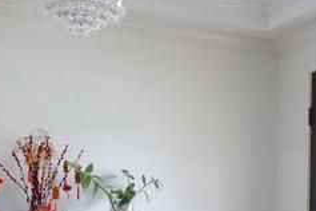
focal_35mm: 69
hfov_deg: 29.0
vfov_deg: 18.7
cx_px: 219
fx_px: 606
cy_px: 248
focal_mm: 16
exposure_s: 1/1.25
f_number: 13
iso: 400
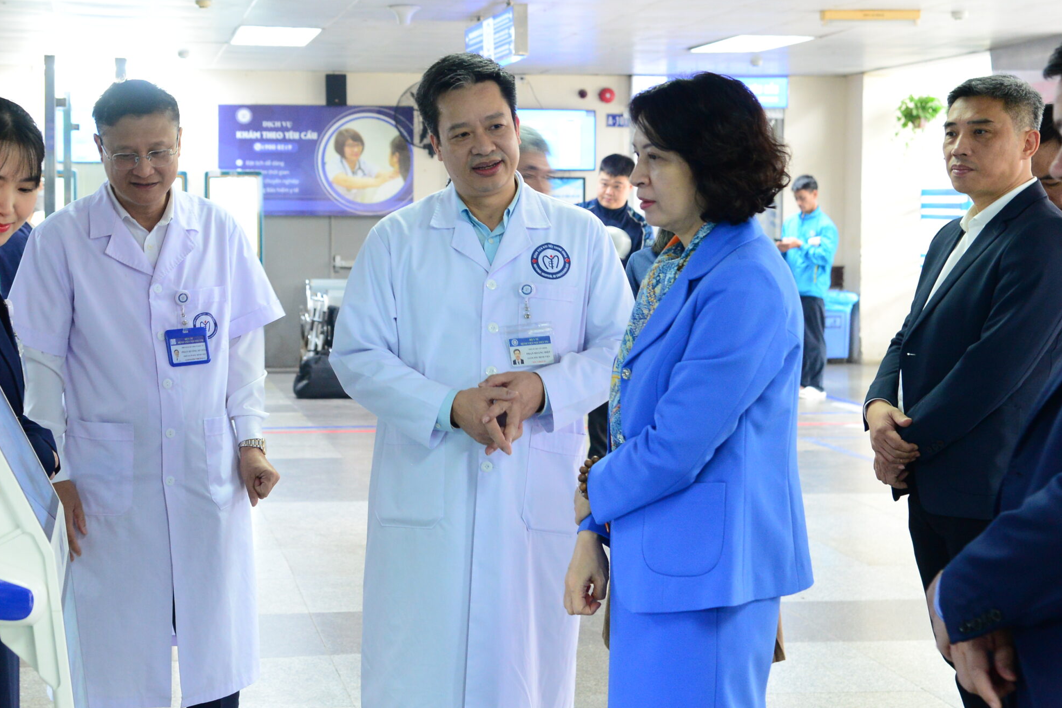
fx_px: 1770
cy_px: 270
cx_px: 393
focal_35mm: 60
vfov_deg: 22.6
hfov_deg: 33.2
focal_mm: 46
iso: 2500
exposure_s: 1/40
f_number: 5
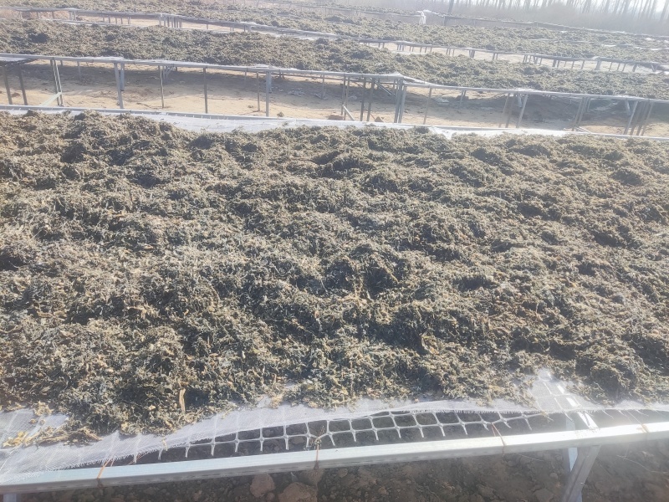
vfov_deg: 54.9
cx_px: 334
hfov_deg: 69.4
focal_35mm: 25
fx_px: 483
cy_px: 251
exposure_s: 1/692
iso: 50
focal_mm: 4.71
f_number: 1.79
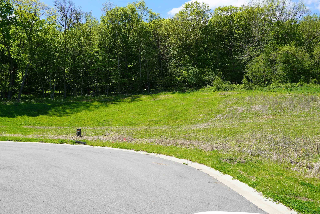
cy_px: 107
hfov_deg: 67.4
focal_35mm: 27
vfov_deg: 47.9
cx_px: 160
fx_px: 240
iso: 100
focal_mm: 18
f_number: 9
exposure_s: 1/125
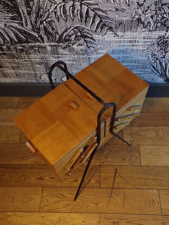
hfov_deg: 44.2
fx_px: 208
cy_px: 112
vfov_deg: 56.8
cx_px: 84
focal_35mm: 32
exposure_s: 1/17
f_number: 3.2
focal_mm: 5.8
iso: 244
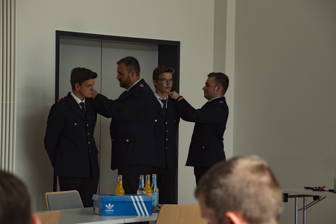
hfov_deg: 13.0
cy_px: 112
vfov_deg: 8.7
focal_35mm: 158
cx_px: 168
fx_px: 1470
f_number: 5.6
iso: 200
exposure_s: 1/250
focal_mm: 105
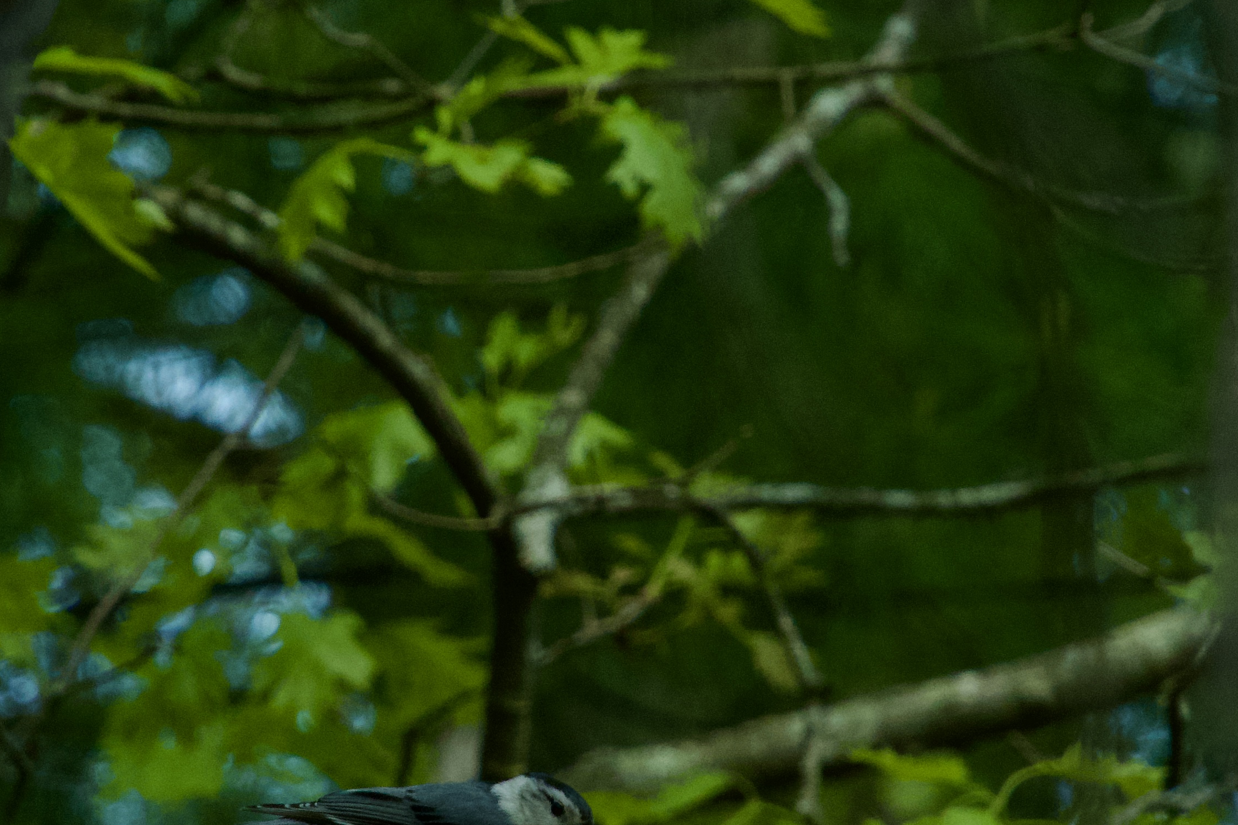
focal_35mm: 1200
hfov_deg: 1.7
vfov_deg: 1.1
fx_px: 41263
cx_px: 494
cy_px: 521
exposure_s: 1/500
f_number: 13
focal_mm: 300
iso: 1000
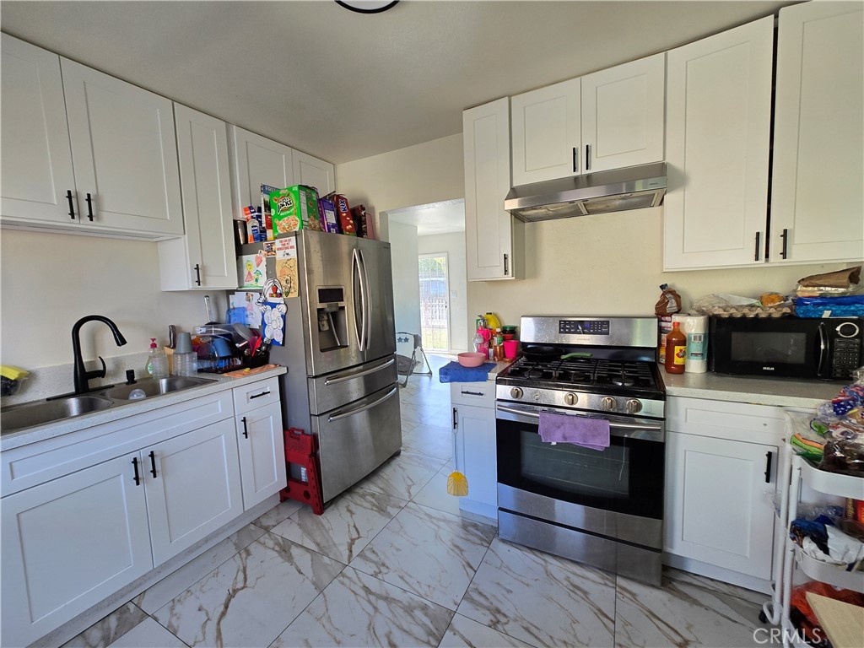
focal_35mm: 13
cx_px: 432
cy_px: 324
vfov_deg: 89.9
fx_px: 324
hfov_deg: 106.2
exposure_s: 1/60
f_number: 2.2
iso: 80
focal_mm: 2.2
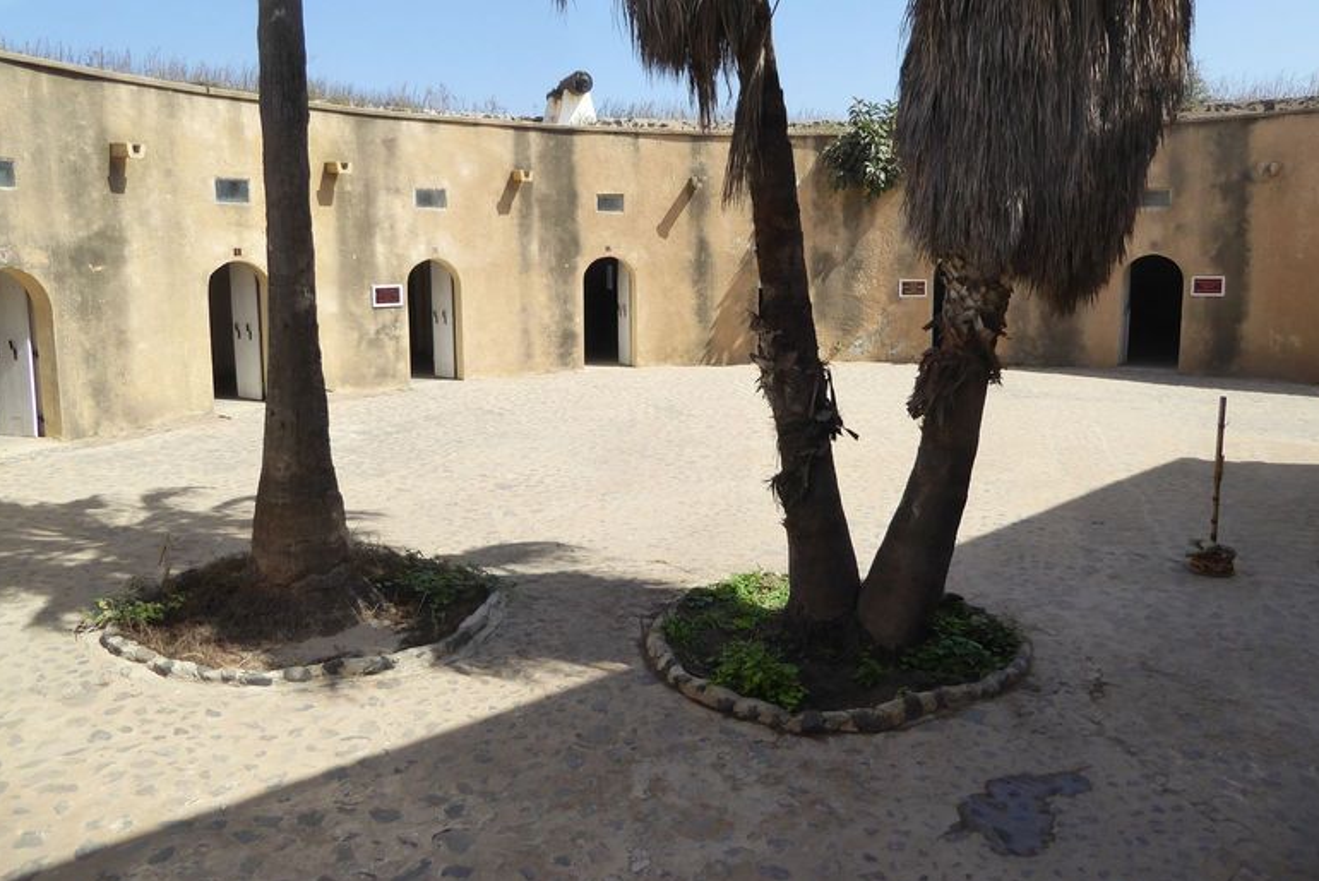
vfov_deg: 47.8
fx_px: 990
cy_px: 375
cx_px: 678
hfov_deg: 67.3
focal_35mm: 27
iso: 125
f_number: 3.3
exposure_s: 1/800
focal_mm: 4.3
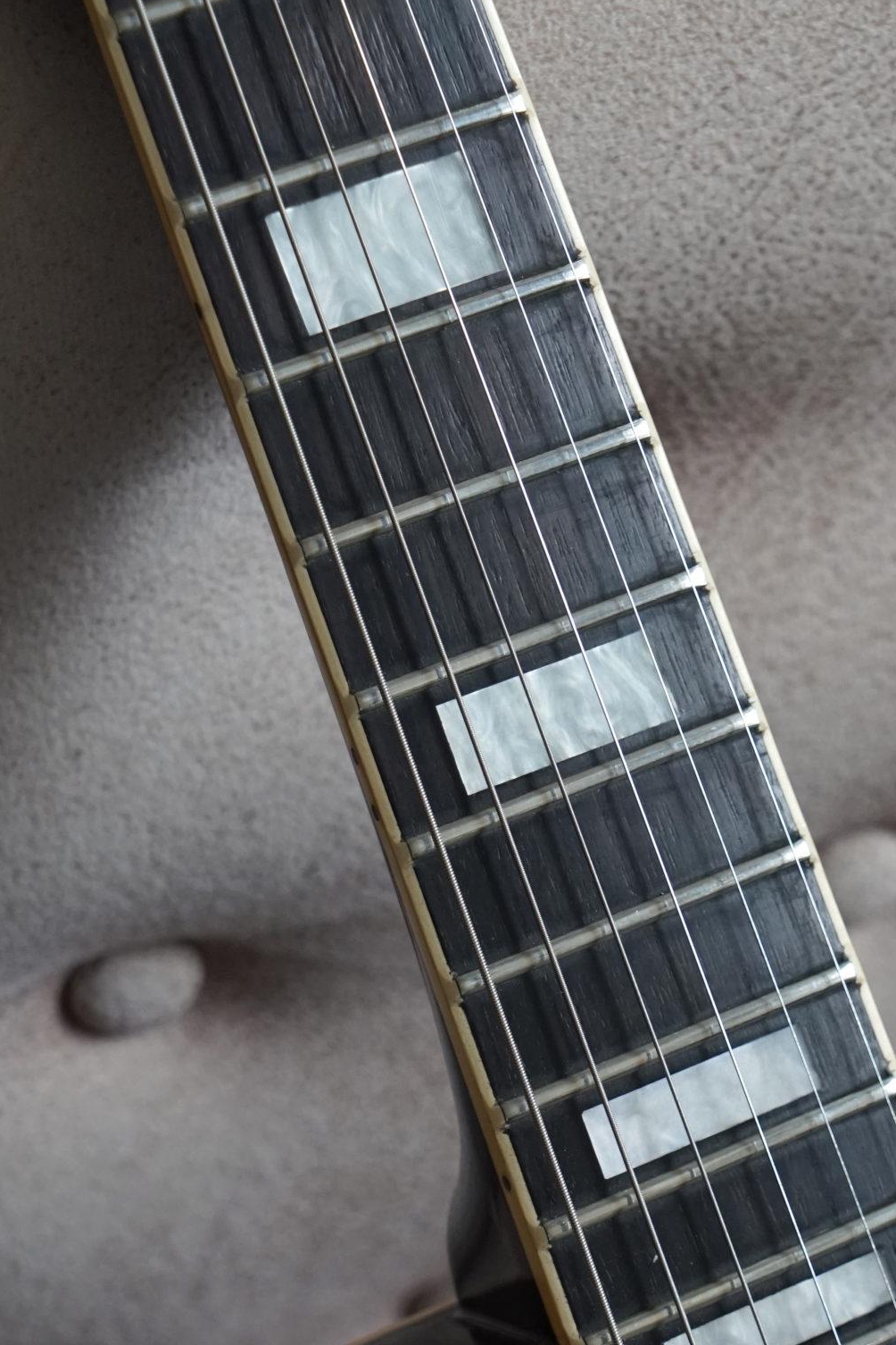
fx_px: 4442
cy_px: 973
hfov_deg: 11.5
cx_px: 659
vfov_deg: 17.1
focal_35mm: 119
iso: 1250
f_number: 6.3
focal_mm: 70
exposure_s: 1/125
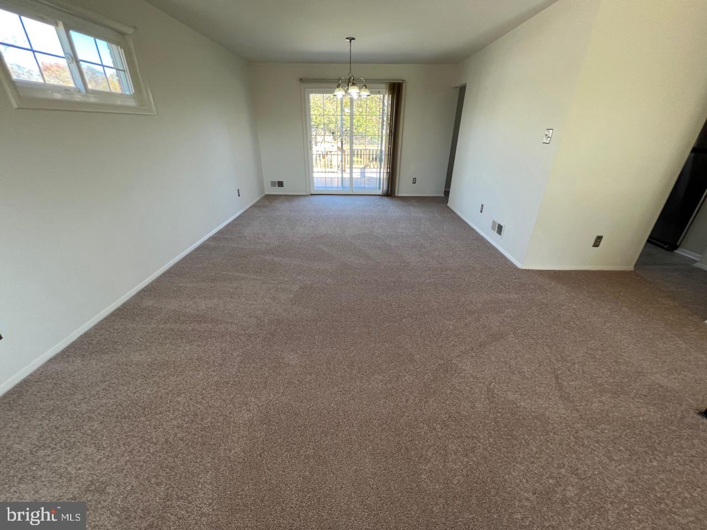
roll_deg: +0.6
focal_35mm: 13
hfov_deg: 106.2
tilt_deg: -24.2
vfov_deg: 89.9
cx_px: 354
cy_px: 265
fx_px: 266
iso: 80
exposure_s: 1/120
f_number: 1.8
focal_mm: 1.57
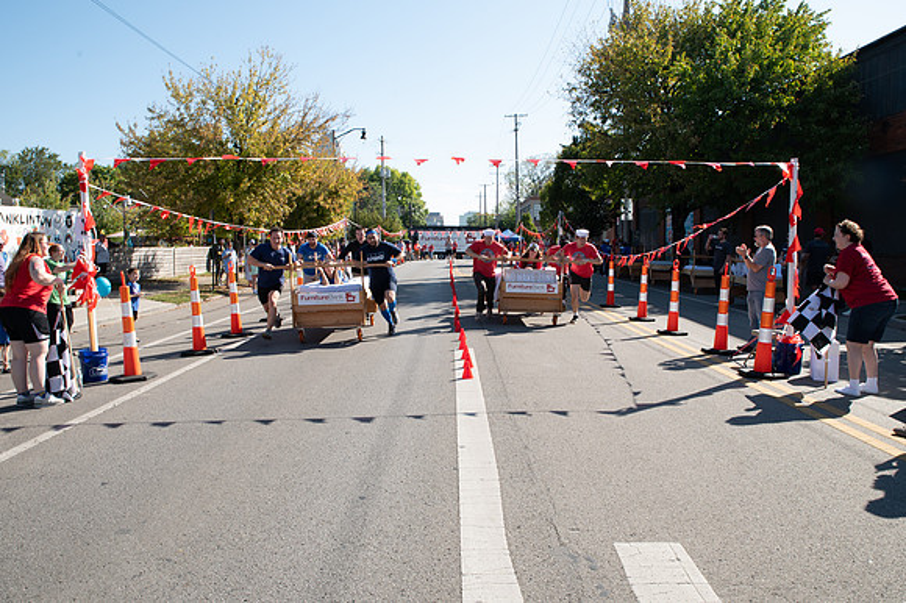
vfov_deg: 48.5
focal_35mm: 27
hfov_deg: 68.2
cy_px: 293
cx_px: 459
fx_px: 669
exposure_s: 1/200
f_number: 10
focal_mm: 24
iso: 250
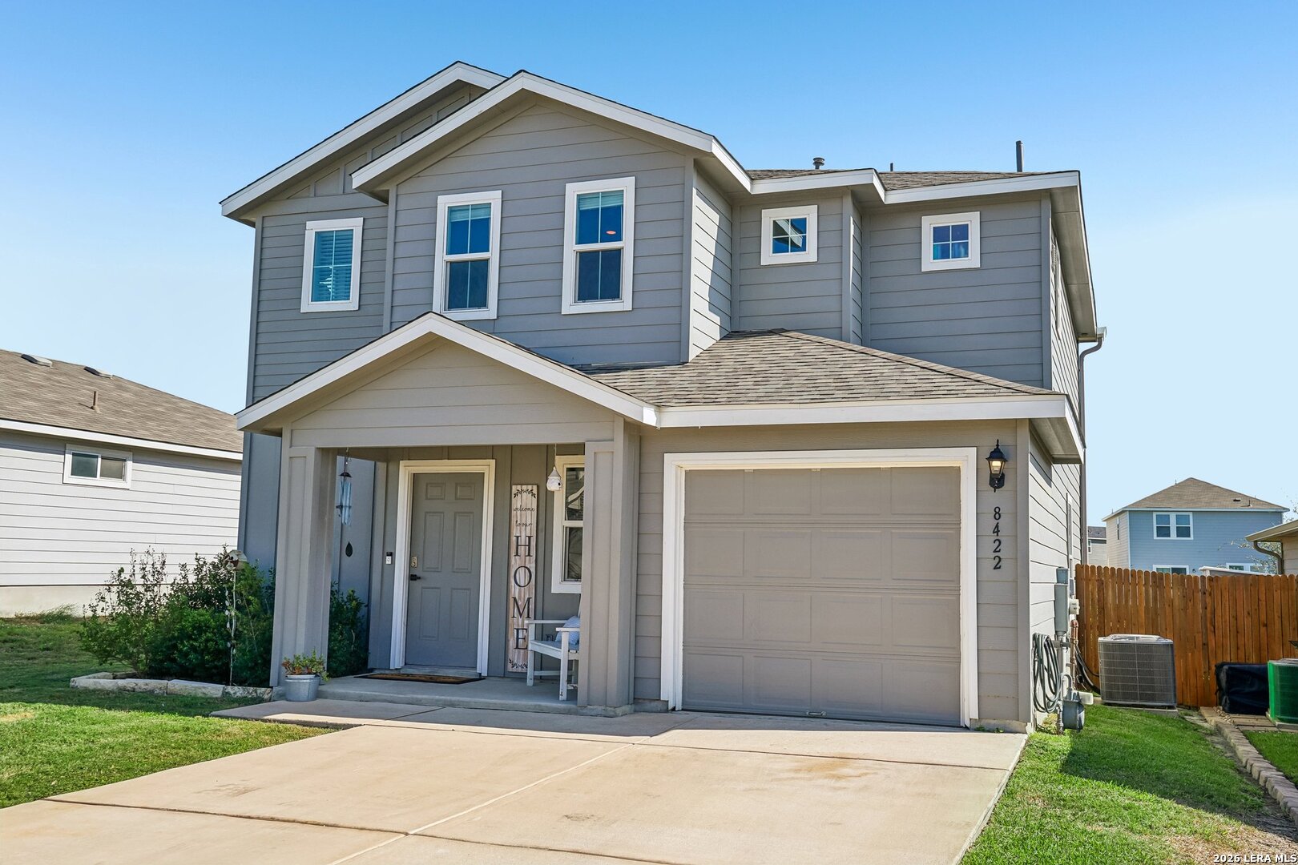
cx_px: 649
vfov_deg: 38.9
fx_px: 1226
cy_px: 432
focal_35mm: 34
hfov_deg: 55.8
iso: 200
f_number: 8
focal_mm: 34
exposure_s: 1/500
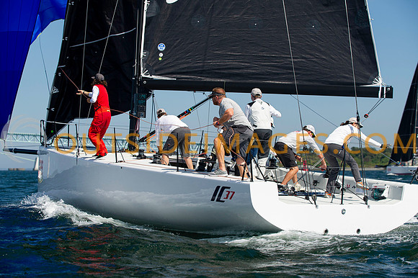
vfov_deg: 14.6
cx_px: 209
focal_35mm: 94
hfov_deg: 21.7
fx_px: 1088
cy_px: 139
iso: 320
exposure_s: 1/2500
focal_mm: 86
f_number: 4.5
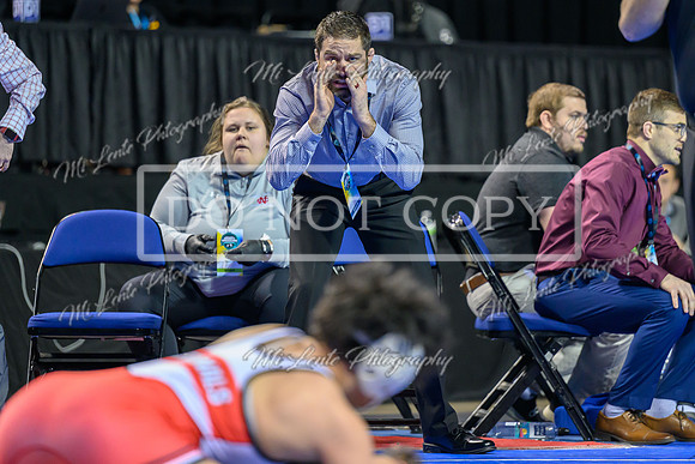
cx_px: 392
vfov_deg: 5.3
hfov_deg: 8.0
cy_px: 151
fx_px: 4980
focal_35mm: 258
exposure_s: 1/800
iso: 3200
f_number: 2.8
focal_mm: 185
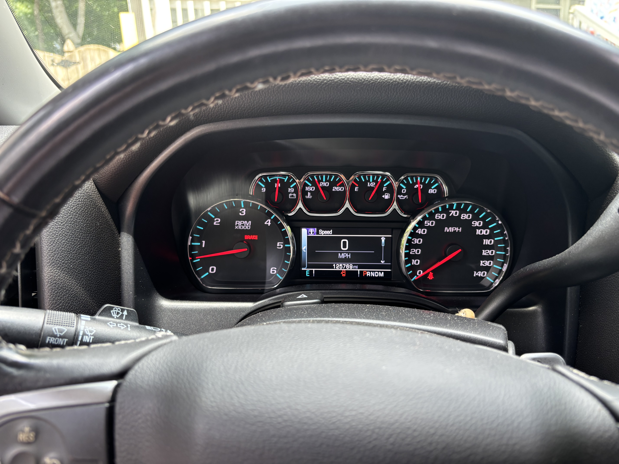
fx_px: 465
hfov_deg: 67.3
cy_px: 232
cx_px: 310
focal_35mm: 26
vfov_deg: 53.1
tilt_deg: -13.3
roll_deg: +2.7
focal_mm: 5.96
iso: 80
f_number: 1.6
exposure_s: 1/61
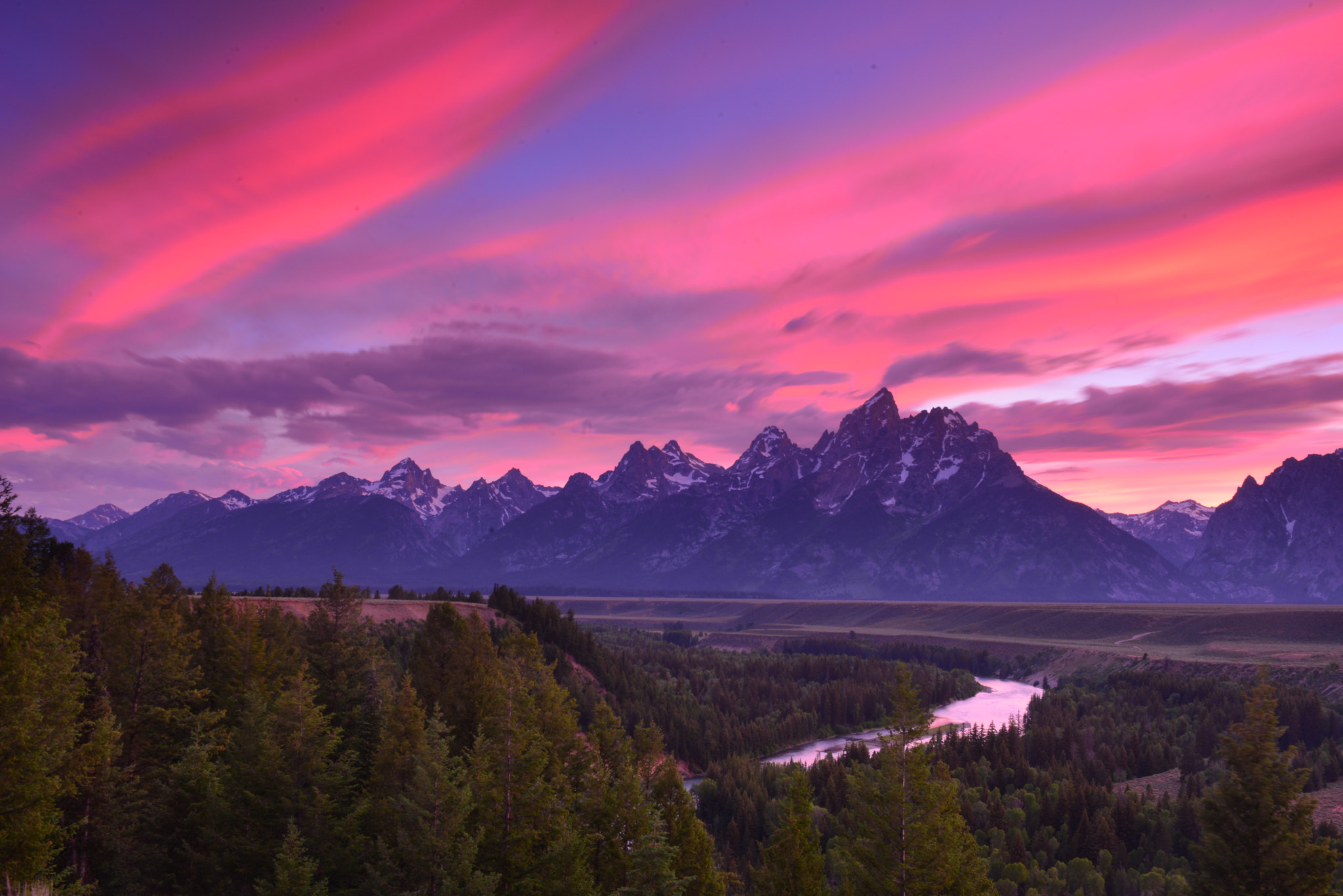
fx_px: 1418
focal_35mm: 38
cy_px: 448
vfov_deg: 35.1
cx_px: 672
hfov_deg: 50.7
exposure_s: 20
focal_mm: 38
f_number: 18
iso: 200
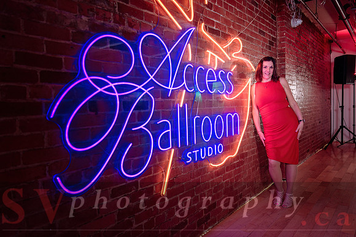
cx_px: 178
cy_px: 118
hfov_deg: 65.5
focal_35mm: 28
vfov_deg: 46.4
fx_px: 277
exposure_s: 1/100
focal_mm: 28
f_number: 2.8
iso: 400
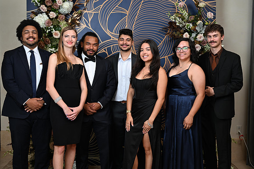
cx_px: 127
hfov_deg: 38.2
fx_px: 367
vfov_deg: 26.0
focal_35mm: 52
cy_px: 84
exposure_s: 1/125
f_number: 6.3
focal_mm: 52
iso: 125
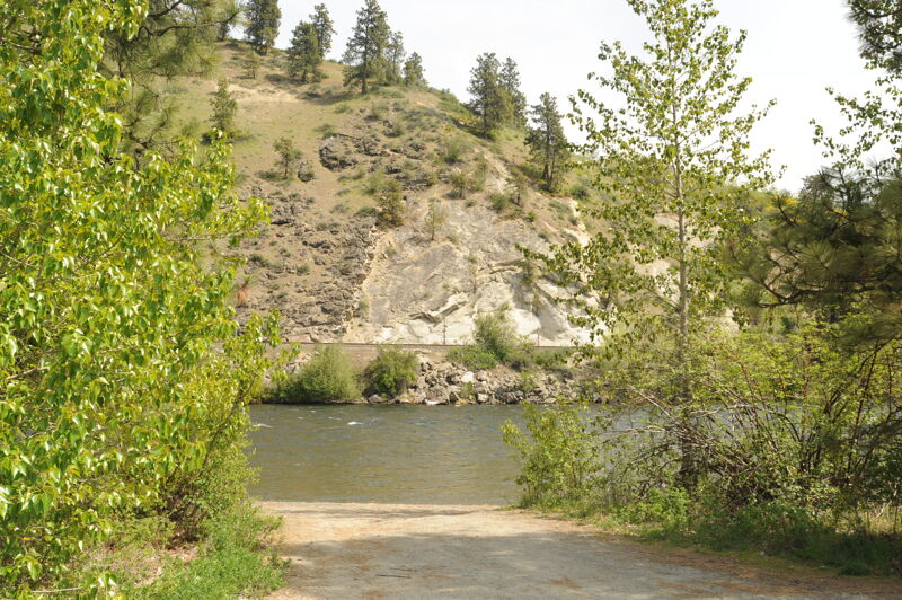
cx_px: 451
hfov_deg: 50.7
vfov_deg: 35.0
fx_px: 951
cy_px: 300
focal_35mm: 38
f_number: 10
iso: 200
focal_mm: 38
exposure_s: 1/160
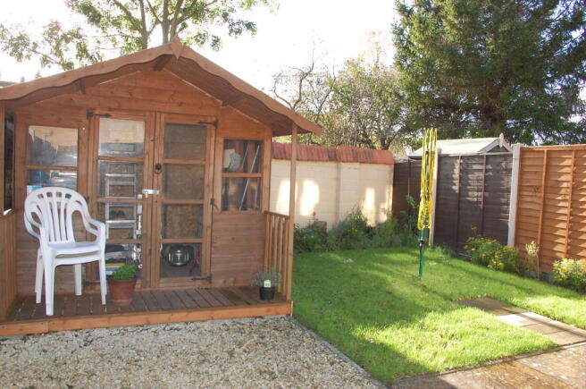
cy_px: 194
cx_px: 293
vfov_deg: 47.8
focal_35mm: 27
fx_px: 439
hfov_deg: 67.5
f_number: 9
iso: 800
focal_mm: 18
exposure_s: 1/160
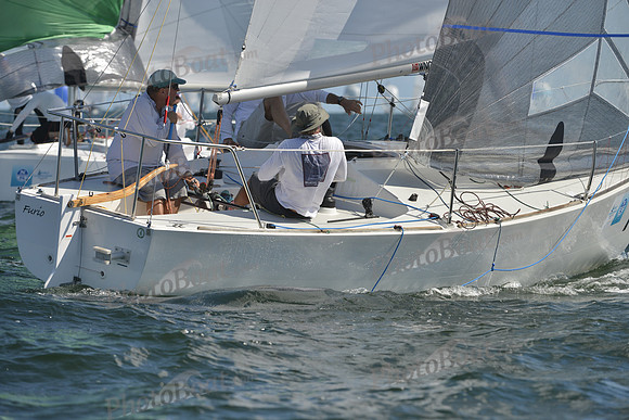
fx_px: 4544
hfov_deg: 7.9
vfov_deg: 5.3
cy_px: 210
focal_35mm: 260
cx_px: 314
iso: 200
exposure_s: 1/1000
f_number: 7.1
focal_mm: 260
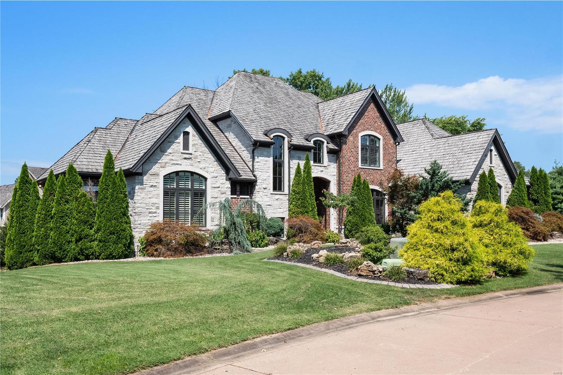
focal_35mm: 32
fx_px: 500
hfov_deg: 58.7
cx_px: 282
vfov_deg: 41.1
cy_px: 188
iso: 400
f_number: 8
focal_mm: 16
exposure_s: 1/1000
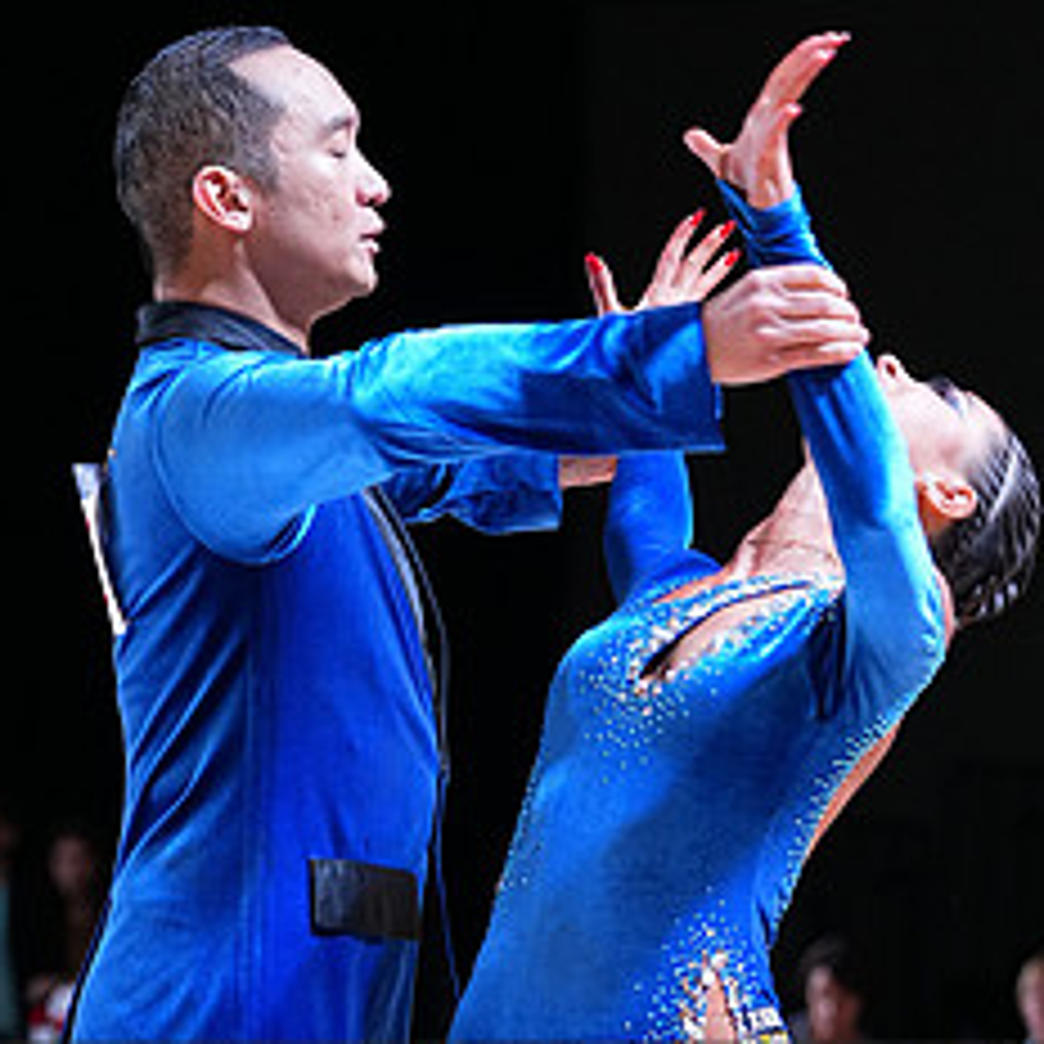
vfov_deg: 7.4
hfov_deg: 7.5
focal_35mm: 234
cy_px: 1192
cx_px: 556
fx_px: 7984
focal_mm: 110
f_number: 4
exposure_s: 1/400
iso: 1600
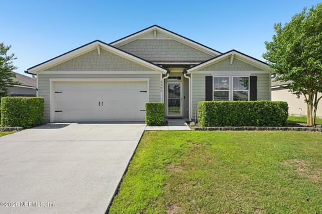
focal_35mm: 18
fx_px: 165
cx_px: 161
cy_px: 107
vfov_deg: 65.9
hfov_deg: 88.5
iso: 100
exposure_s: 1/180
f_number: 8
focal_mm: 18.5
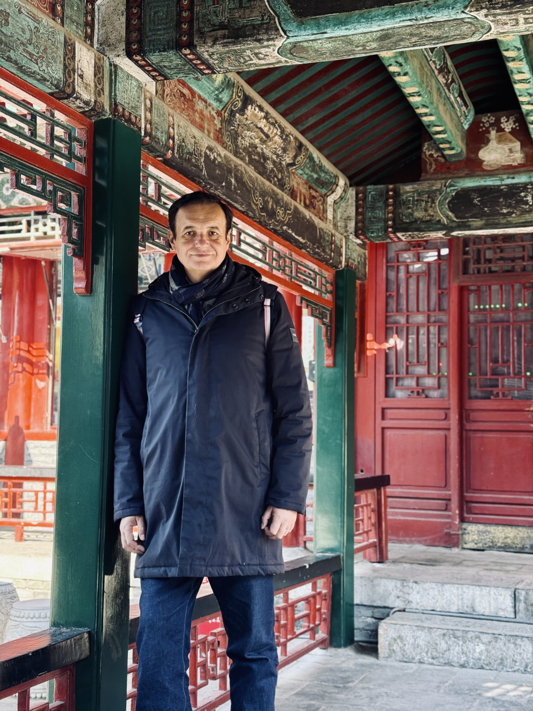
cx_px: 266
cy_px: 356
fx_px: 985
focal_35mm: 48
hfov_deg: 30.3
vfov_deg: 39.7
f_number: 1.8
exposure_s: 1/166
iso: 100
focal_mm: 6.8
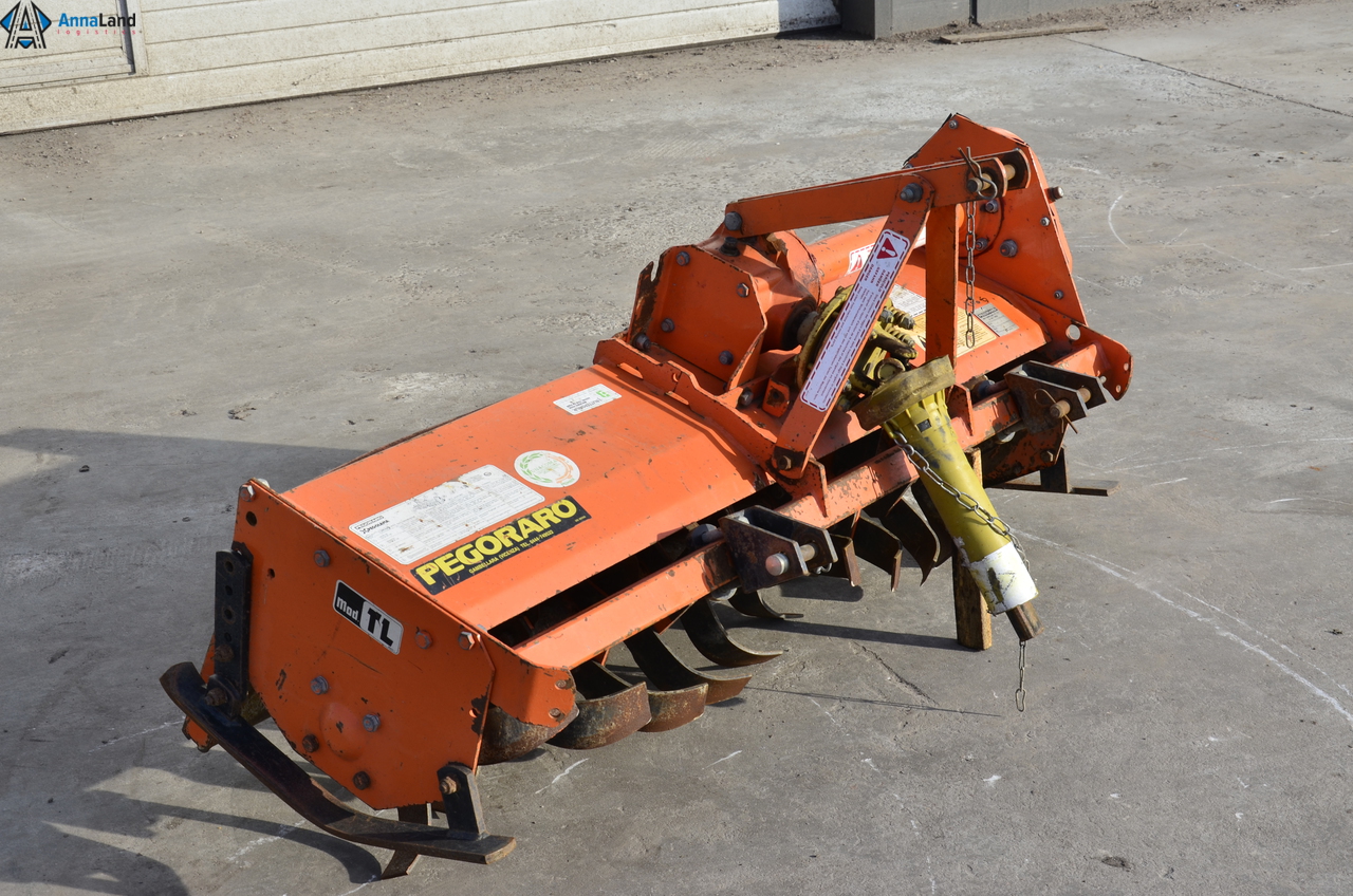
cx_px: 676
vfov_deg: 23.7
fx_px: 2138
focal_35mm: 57
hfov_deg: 35.1
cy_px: 448
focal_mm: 38
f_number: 10
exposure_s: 1/200
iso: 125
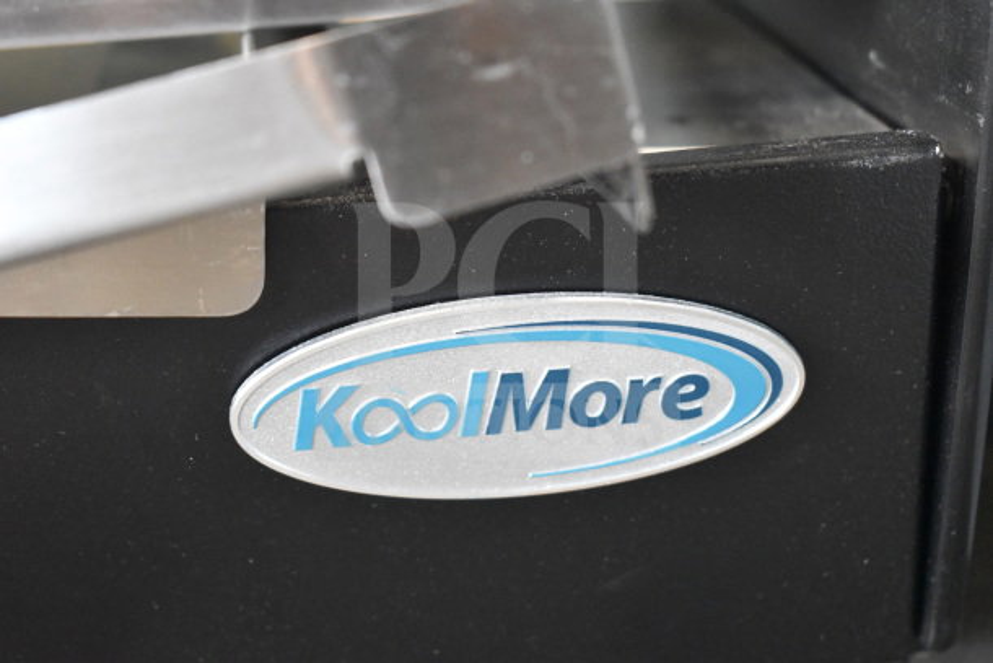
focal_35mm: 72
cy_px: 332
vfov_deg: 18.9
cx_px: 496
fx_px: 1986
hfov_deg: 28.1
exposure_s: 1/125
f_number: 5.3
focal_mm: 48
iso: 6400
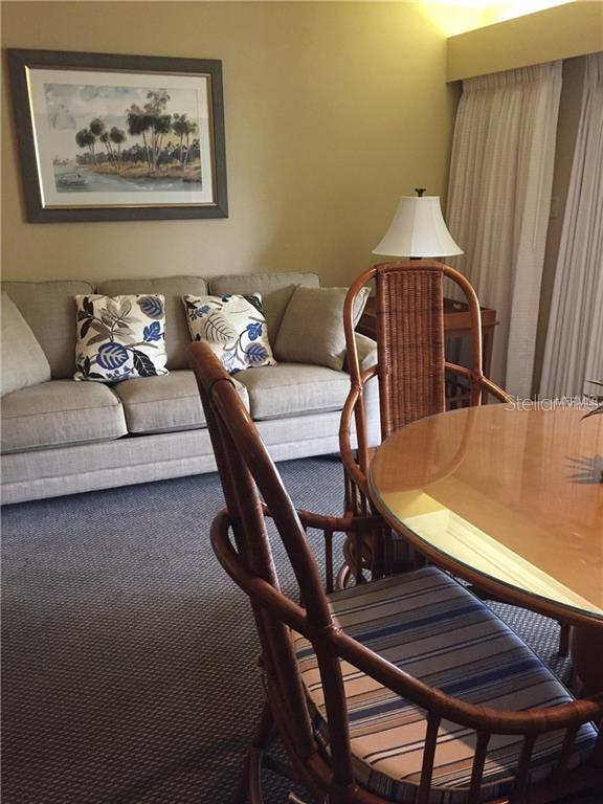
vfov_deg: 61.7
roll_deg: +0.7
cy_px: 402
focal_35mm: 29
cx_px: 302
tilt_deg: -17.8
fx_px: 674
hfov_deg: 48.2
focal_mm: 4.15
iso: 160
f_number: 2.2
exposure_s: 1/30
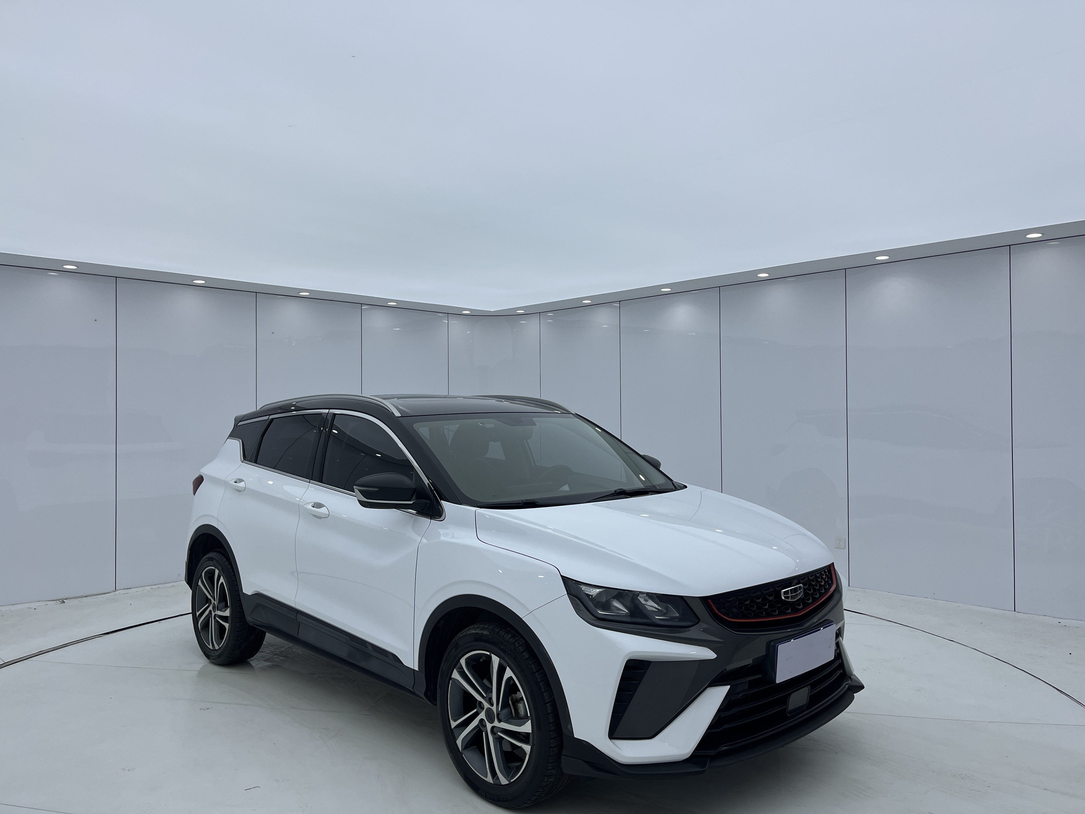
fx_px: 815
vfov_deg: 53.1
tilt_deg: -0.1
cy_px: 407
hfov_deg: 67.3
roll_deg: +0.5
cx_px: 542
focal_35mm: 26
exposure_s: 1/1355
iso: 50
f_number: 1.6
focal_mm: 5.1
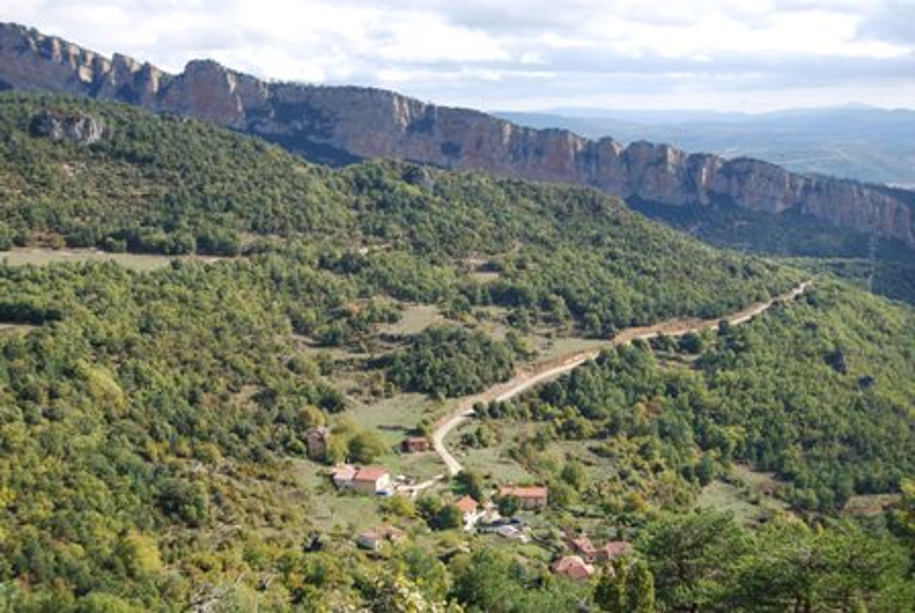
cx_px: 458
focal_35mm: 51
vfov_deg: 26.6
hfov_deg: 38.8
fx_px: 1298
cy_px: 306
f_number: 6.3
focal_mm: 34
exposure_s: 1/160
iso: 100
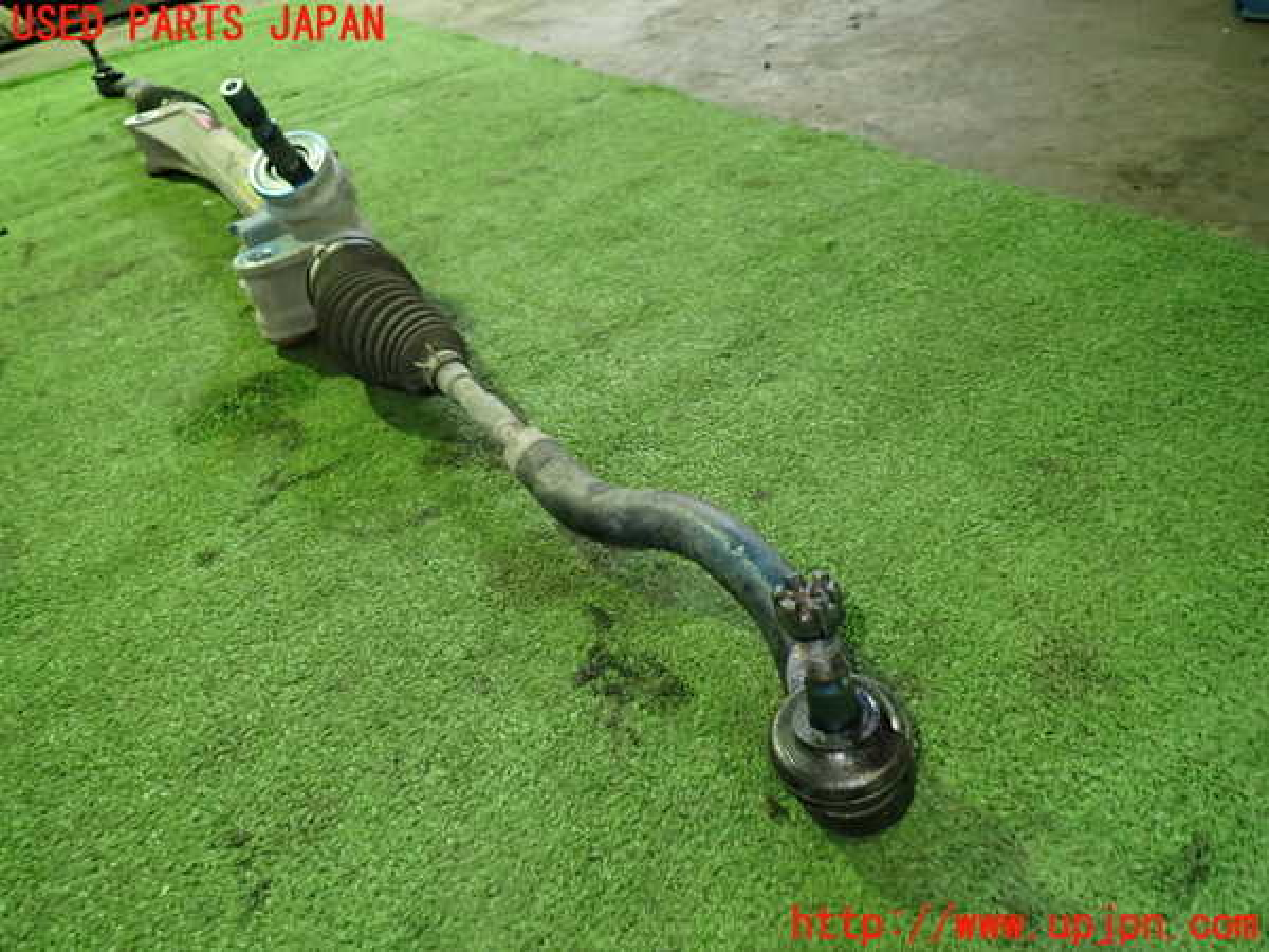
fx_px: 916
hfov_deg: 69.4
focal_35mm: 25
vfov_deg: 54.9
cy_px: 476
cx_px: 634
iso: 500
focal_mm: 4.5
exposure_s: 1/30
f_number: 2
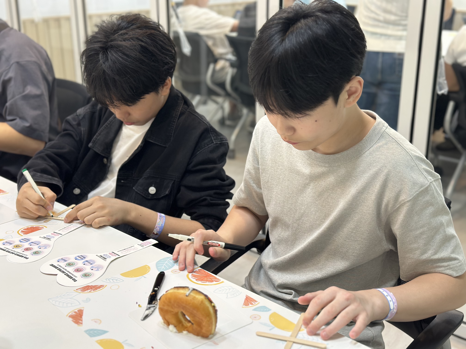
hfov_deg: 39.7
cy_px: 174
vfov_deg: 30.3
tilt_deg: -18.3
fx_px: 646
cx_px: 233
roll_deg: +0.9
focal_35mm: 48
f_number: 1.78
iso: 125
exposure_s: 1/60
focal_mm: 6.86
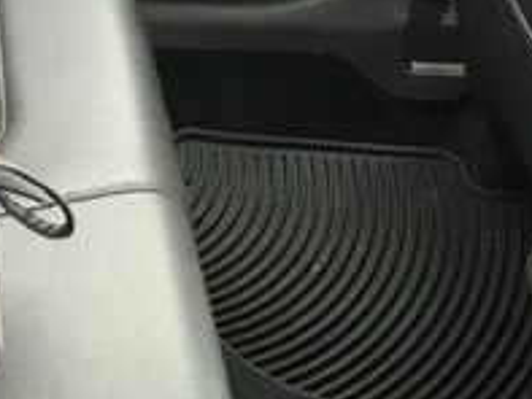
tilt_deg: -52.1
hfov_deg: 19.8
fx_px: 1492
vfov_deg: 14.5
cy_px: 551
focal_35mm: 97
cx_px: 32
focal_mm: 4.15
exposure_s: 1/33
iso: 80
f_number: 2.2
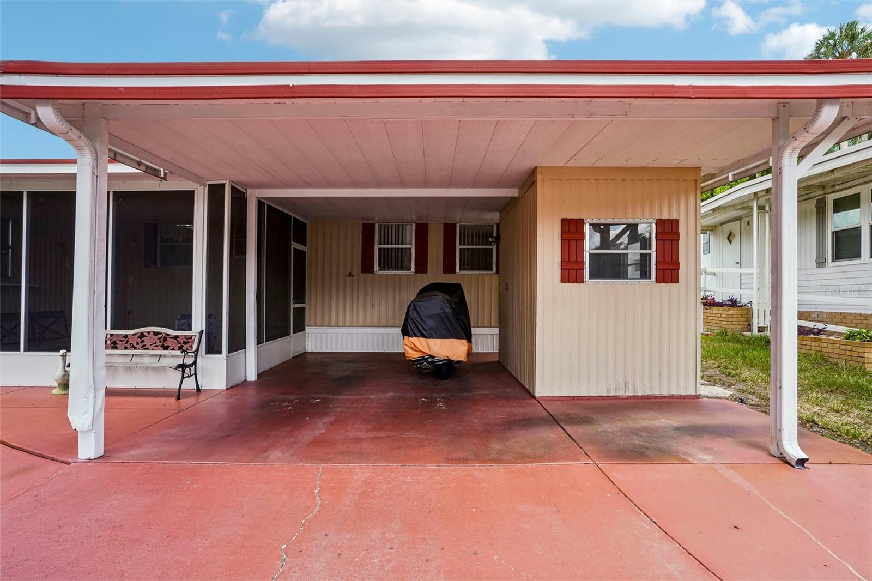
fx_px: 460
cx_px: 436
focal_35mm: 19
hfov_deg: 86.9
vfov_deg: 64.5
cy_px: 290
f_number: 20
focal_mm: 19
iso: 400
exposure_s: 1/25
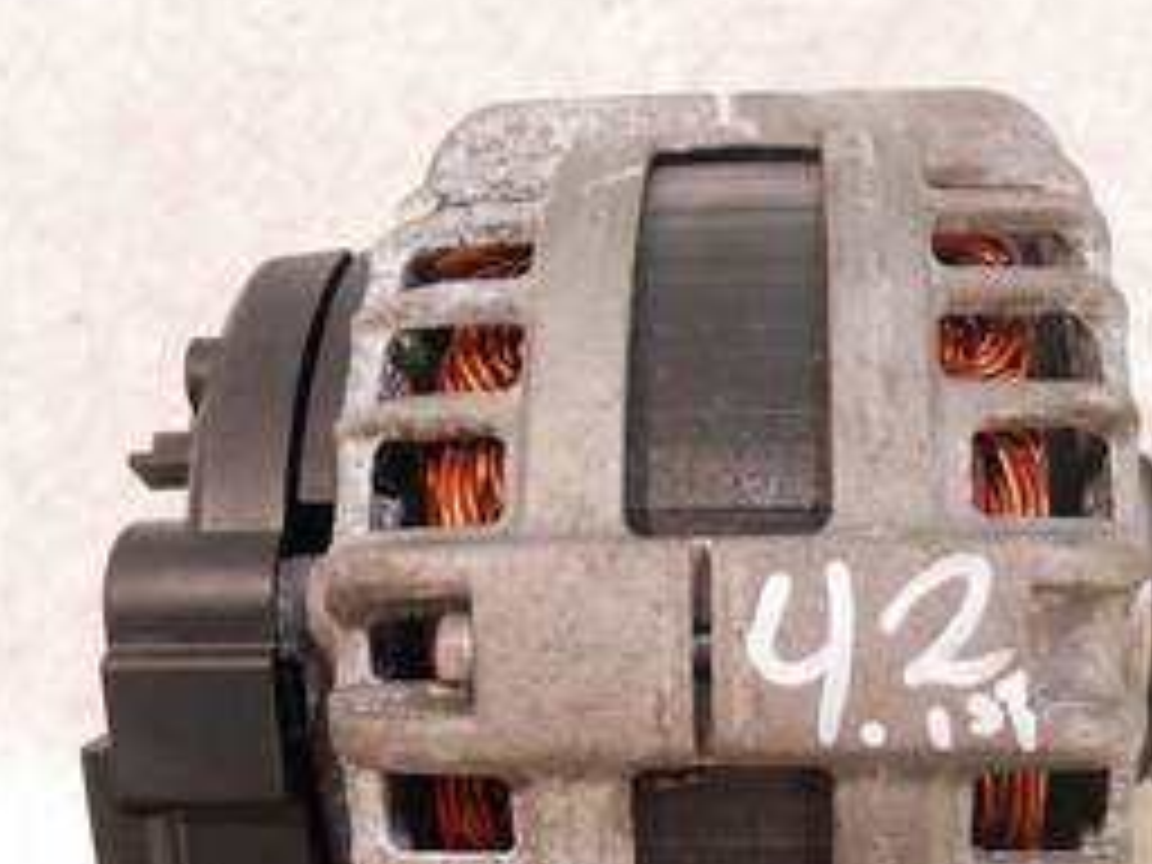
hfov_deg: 41.9
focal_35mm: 45
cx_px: 693
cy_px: 738
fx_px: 1498
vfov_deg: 31.0
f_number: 3.5
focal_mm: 12
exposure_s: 1/125
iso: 1600
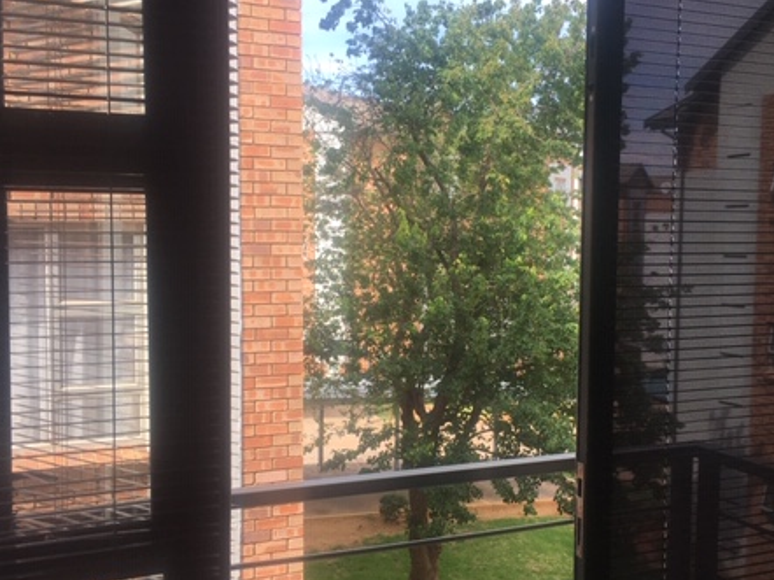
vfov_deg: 34.3
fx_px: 939
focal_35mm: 42
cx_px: 448
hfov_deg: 44.7
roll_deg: -0.1
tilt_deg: -4.2
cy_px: 305
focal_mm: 4.15
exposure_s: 1/450
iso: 25
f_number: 2.2
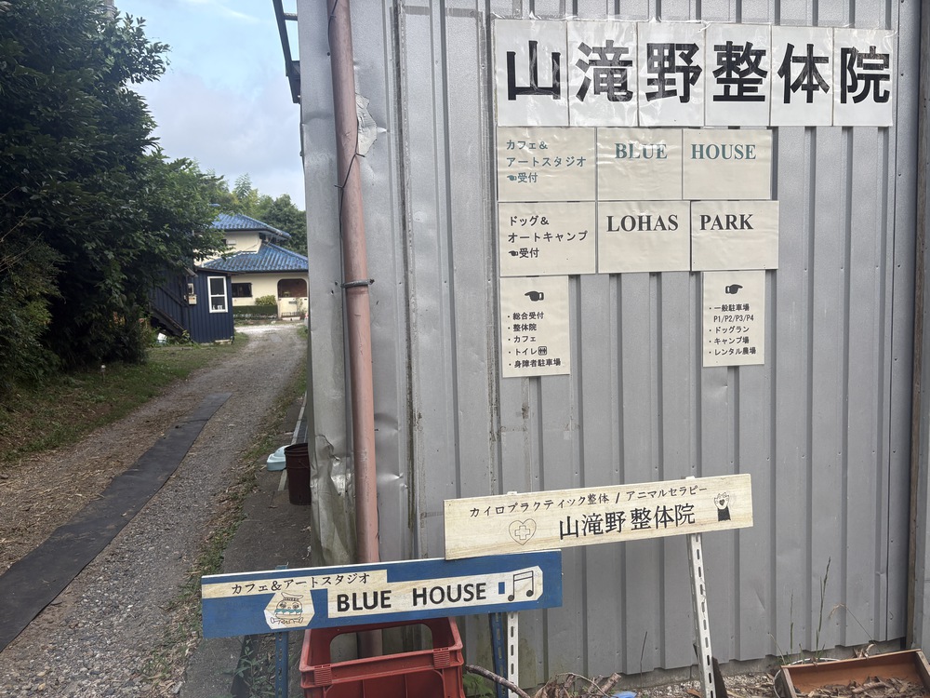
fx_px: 699
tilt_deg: -5.4
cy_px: 349
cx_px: 465
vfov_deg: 53.1
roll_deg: +2.8
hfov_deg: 67.3
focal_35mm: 26
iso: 80
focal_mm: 5.96
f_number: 1.6
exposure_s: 1/150
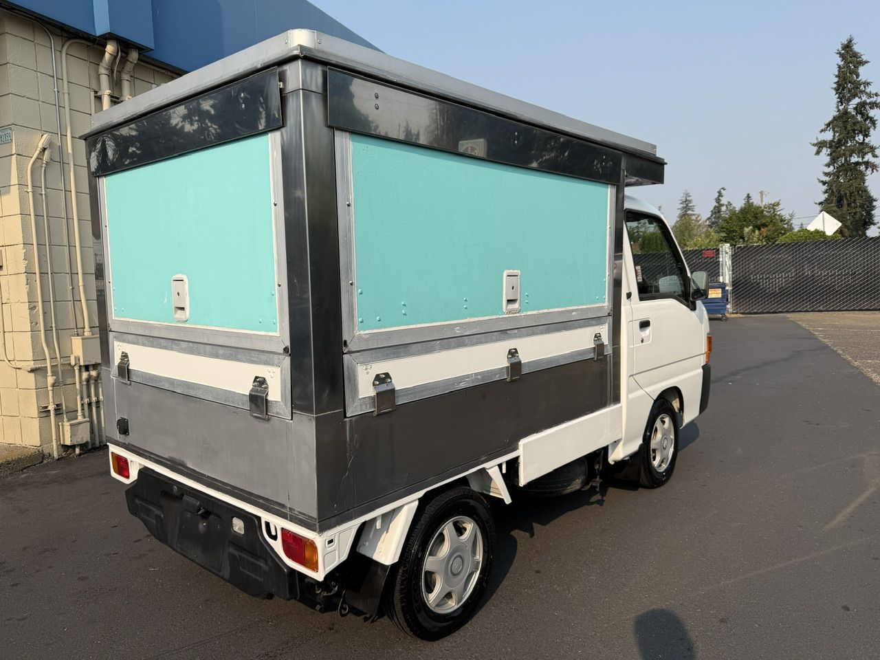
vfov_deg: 56.8
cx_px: 440
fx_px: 610
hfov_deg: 71.6
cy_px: 330
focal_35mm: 24
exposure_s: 1/5319
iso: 80
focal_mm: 6.76
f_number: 1.78
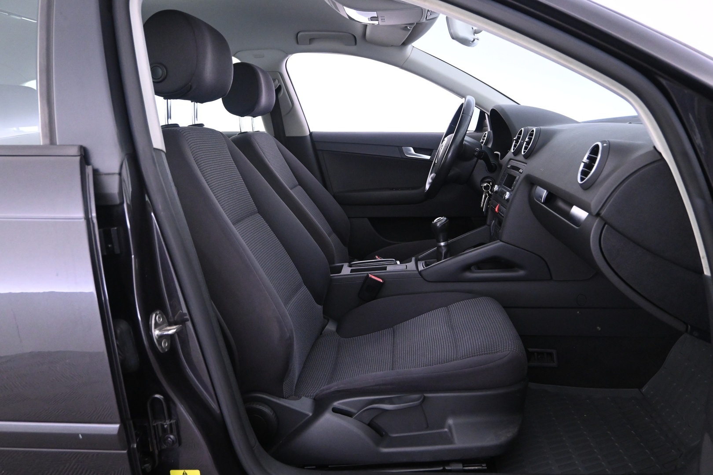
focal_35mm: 27
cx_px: 356
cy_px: 238
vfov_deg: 47.9
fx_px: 535
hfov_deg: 67.4
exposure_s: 1/30
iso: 3200
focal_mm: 18
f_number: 3.5
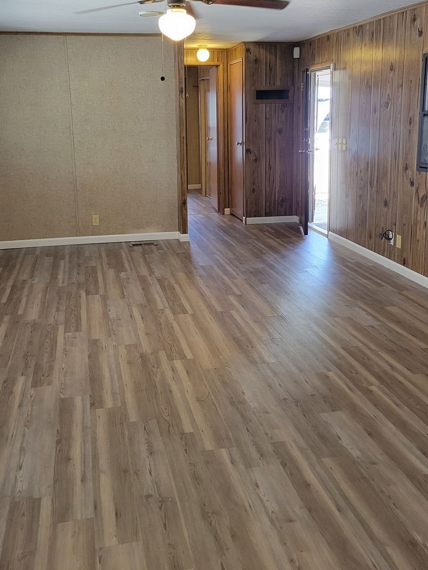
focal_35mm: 35
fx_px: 577
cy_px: 214
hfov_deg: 40.6
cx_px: 194
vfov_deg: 52.1
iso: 320
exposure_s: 1/120
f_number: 1.8
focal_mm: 5.4
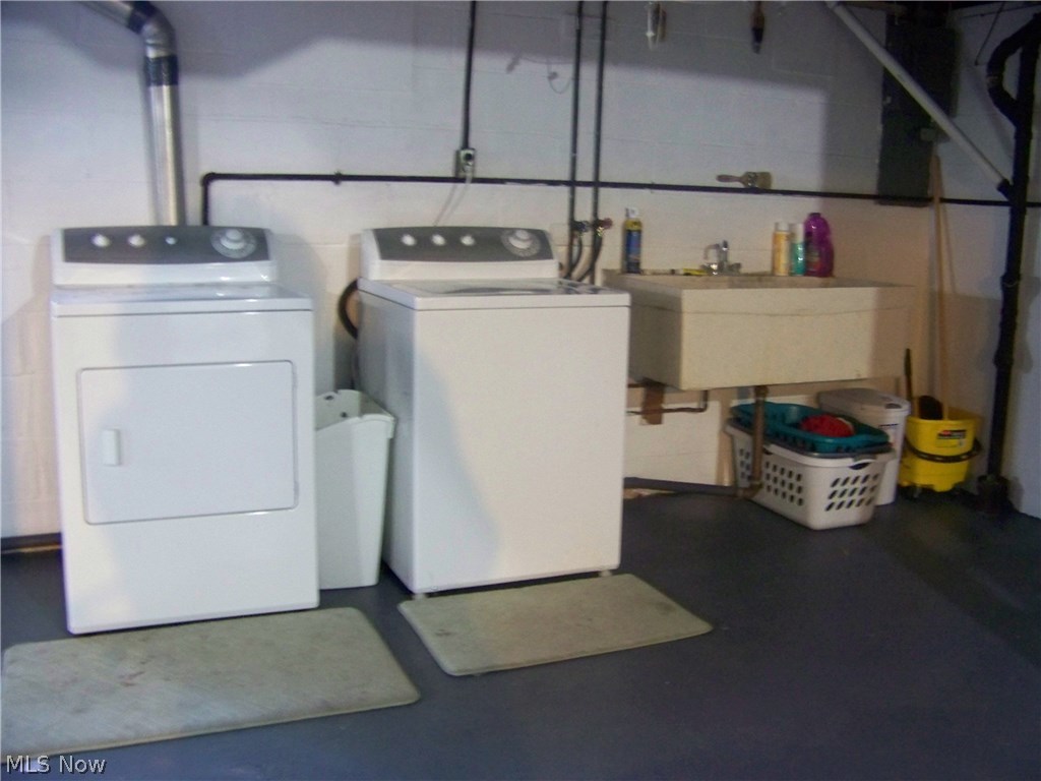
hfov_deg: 51.4
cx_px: 520
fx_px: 1083
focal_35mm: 36
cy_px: 390
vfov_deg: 39.7
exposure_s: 1/2.5
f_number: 2.8
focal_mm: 5.85
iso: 400
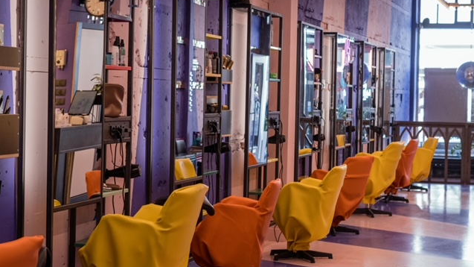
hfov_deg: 26.9
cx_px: 237
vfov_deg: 15.3
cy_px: 136
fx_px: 993
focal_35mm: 79
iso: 2500
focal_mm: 50
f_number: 4
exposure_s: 1/320
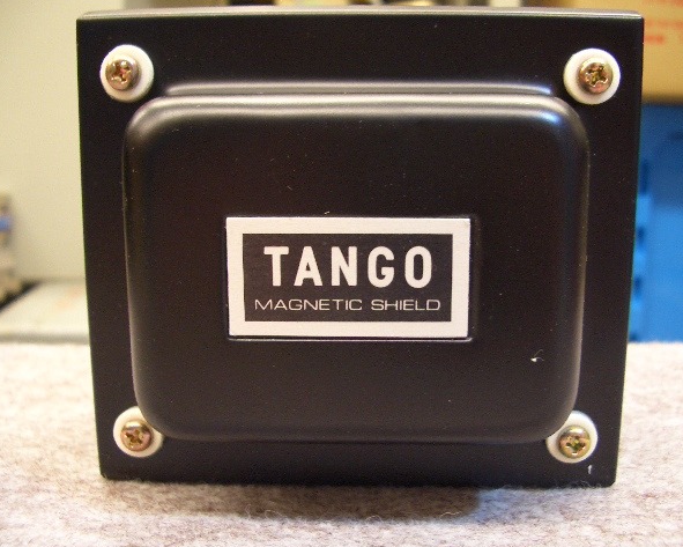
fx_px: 748
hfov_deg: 49.1
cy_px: 276
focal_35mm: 37
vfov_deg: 40.1
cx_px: 361
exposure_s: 1/8
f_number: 2.6
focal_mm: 5.8
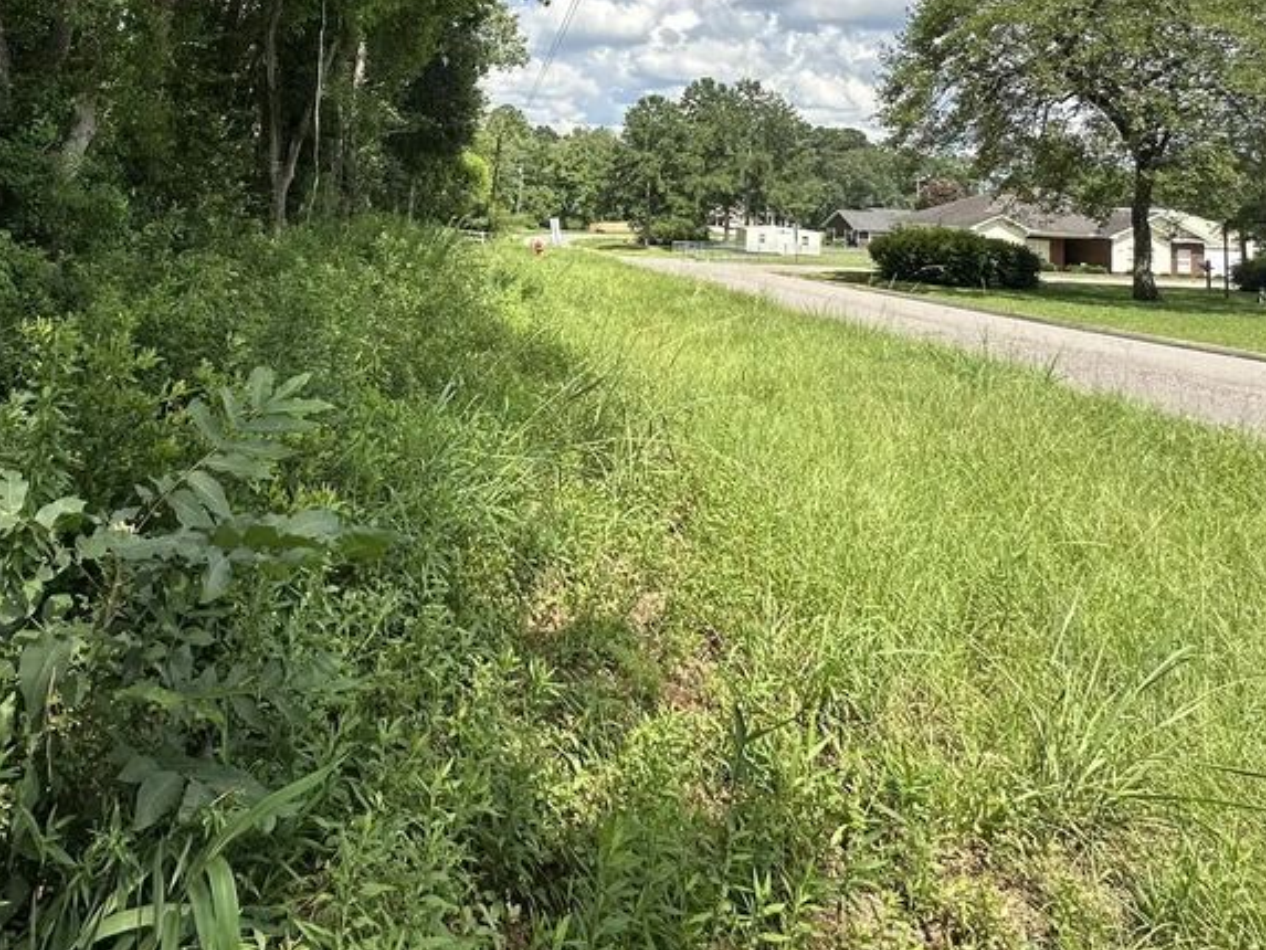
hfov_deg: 67.9
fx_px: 915
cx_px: 446
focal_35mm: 25
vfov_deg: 49.7
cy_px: 122
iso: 40
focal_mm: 2.22
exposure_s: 1/1276
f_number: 2.2
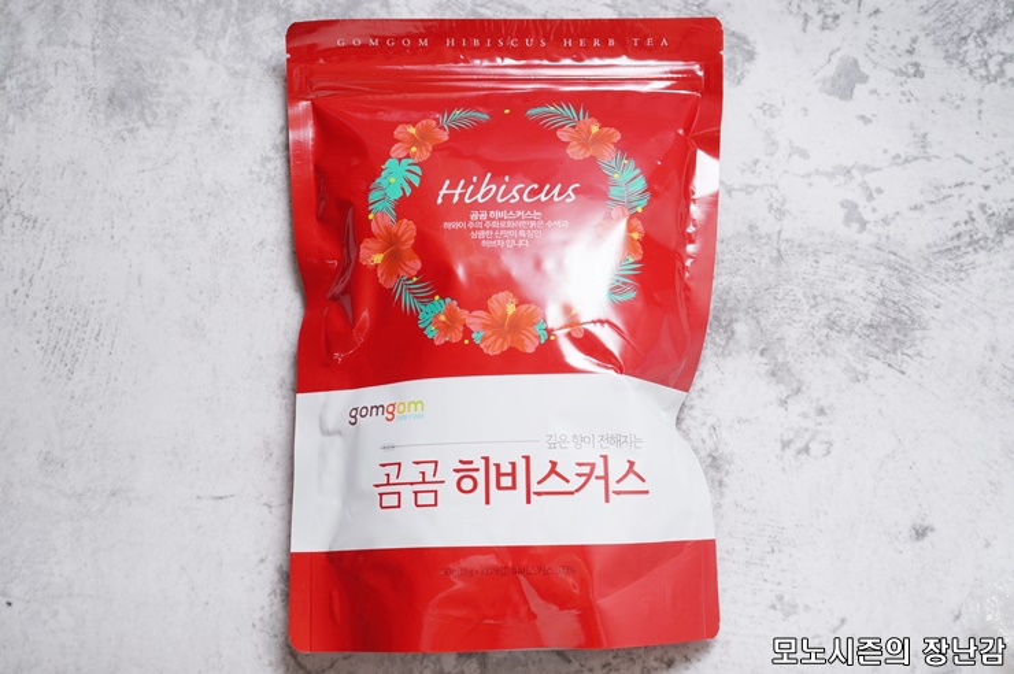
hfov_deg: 43.6
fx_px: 1266
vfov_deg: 29.8
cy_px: 337
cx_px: 507
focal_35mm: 45
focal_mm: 30
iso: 100
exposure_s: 1/60
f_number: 11
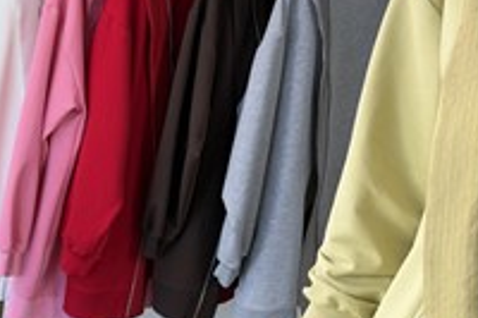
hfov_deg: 19.8
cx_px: 249
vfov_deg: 13.3
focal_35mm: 103
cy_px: 195
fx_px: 1366
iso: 50
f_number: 1.78
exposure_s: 1/121
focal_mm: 6.76
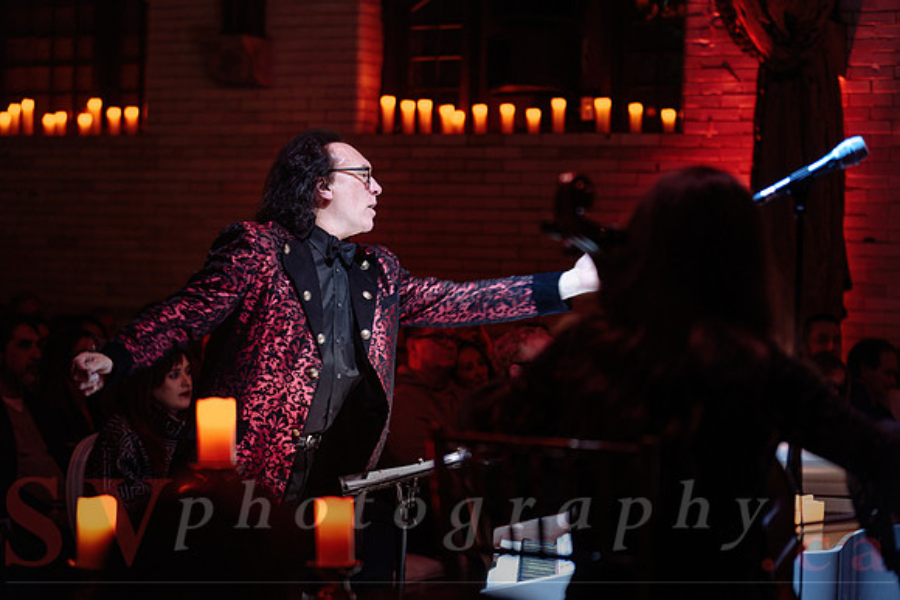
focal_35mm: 90
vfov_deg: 15.2
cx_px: 450
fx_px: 2250
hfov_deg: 22.6
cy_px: 300
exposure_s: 1/80
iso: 1600
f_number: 2.8
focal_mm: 90
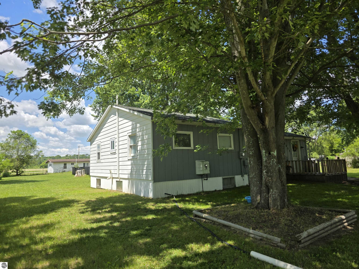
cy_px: 134
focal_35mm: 23
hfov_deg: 73.9
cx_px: 180
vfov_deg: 58.9
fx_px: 239
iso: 80
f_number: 1.7
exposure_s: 1/3273
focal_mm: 6.3
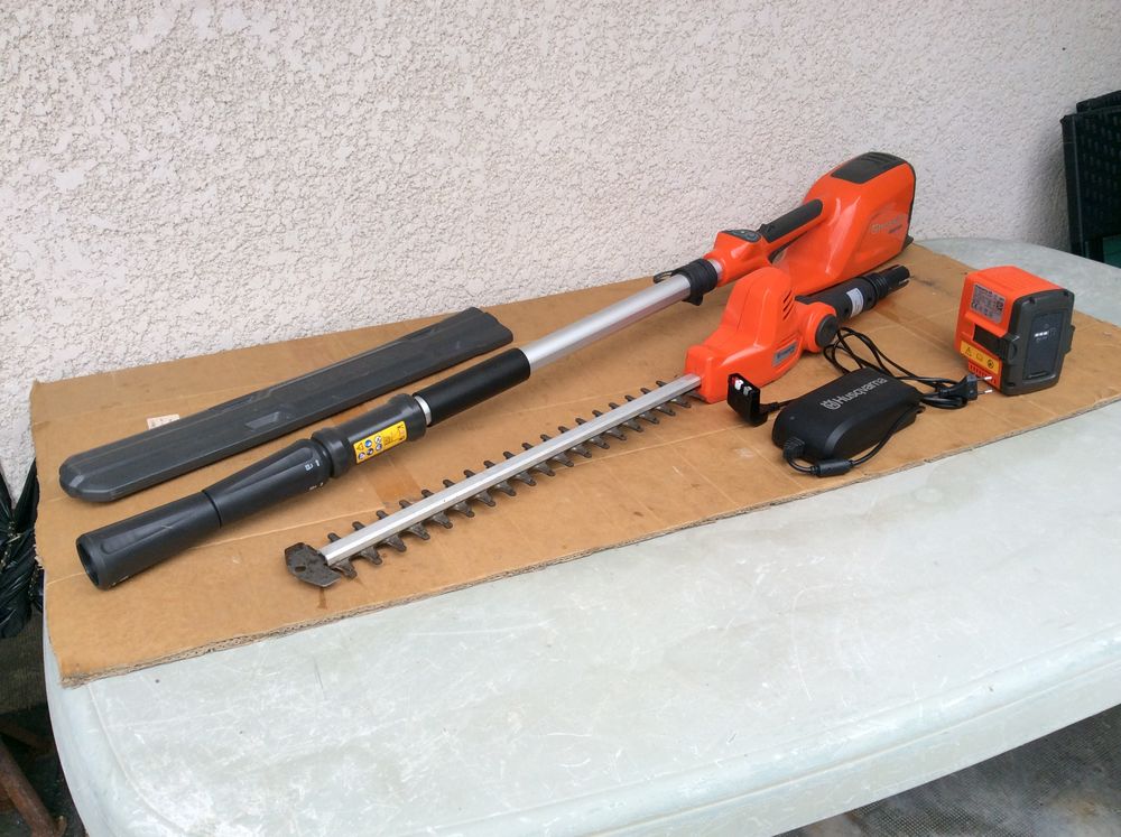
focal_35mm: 32
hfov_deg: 56.9
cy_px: 418
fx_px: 1035
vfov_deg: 44.1
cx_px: 560
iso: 32
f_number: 2.4
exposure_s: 1/187
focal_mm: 3.3
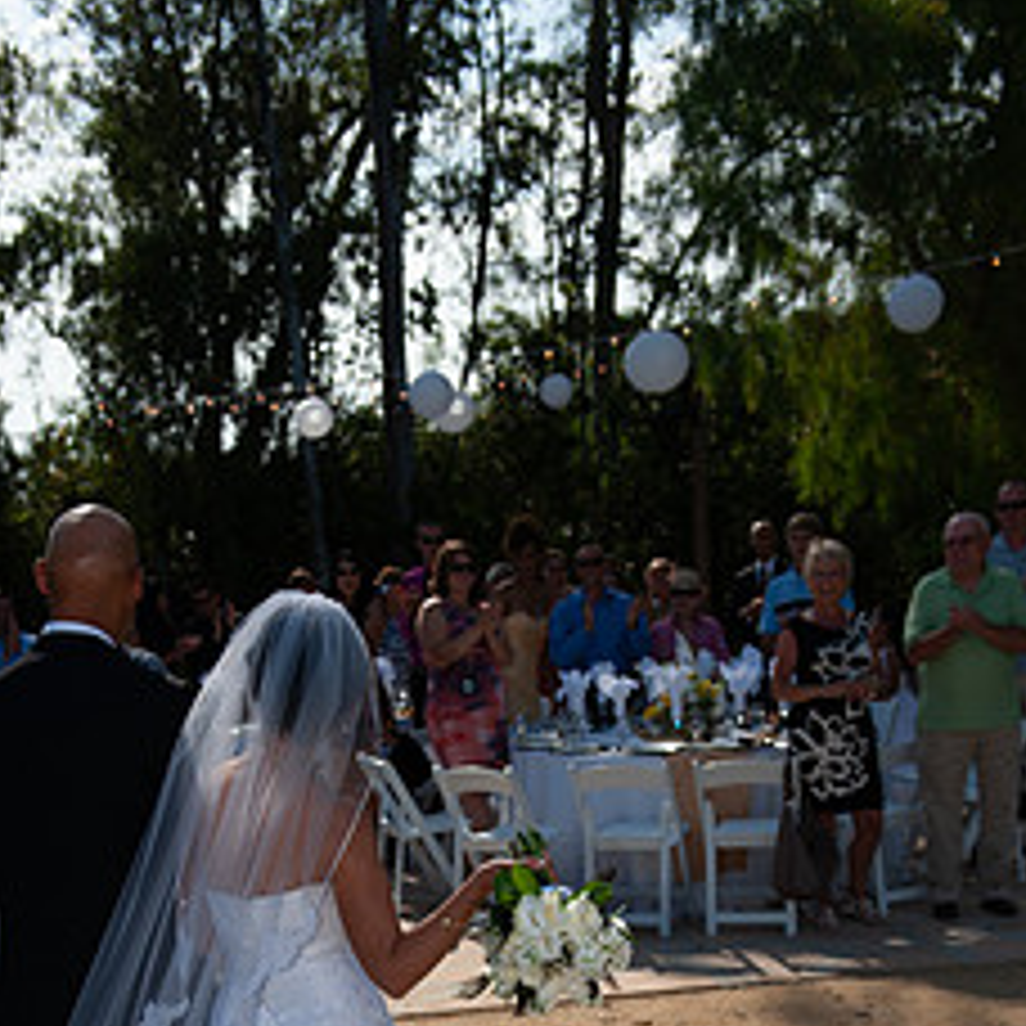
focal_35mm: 57
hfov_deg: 30.0
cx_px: 412
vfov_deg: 28.4
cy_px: 994
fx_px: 1911
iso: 200
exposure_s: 1/4000
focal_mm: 34
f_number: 3.5
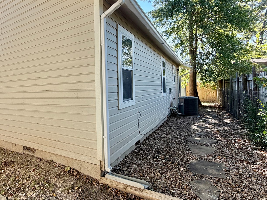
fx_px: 170
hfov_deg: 73.5
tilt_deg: +0.1
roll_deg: +1.2
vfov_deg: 60.8
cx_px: 84
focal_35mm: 22
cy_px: 86
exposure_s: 1/442
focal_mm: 2.22
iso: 64
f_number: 2.2
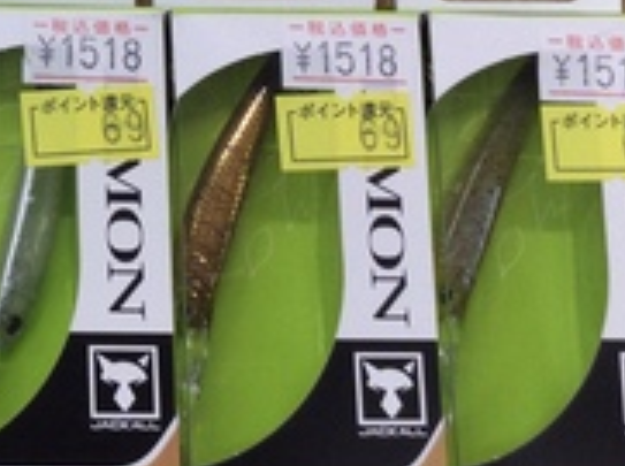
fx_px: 1856
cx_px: -180
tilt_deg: -79.0
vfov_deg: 14.0
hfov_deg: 17.9
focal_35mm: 103
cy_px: -52
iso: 32
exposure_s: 1/60
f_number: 2.4
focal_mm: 3.3
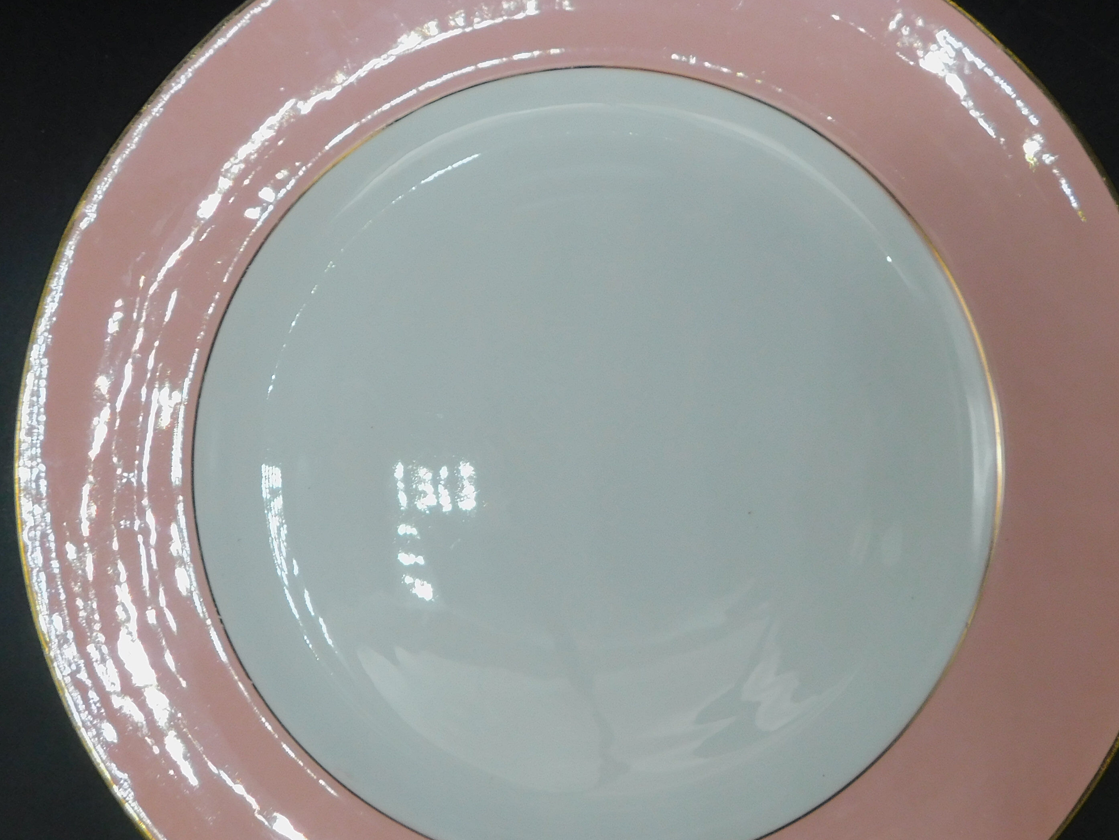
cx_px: 616
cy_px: 490
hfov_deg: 48.9
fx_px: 1228
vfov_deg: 37.6
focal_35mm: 38
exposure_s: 1/320
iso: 125
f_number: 3
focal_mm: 4
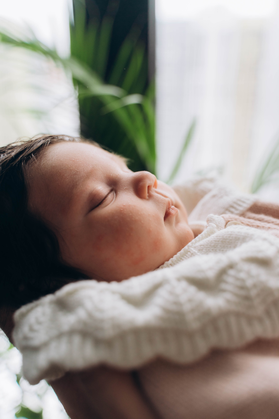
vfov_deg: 58.7
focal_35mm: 32
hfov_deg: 41.1
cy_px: 210
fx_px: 372
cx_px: 140
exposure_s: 1/320
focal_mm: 32
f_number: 3.2
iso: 1000
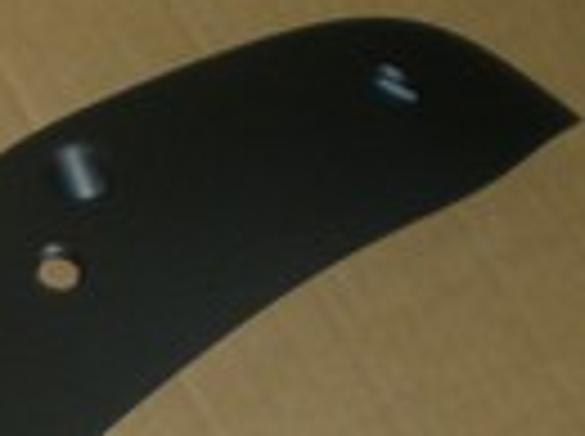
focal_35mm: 217
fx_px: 3660
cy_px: 764
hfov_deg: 8.5
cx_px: -729
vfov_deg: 6.7
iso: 60
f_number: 3.5
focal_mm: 7.4
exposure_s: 1/60
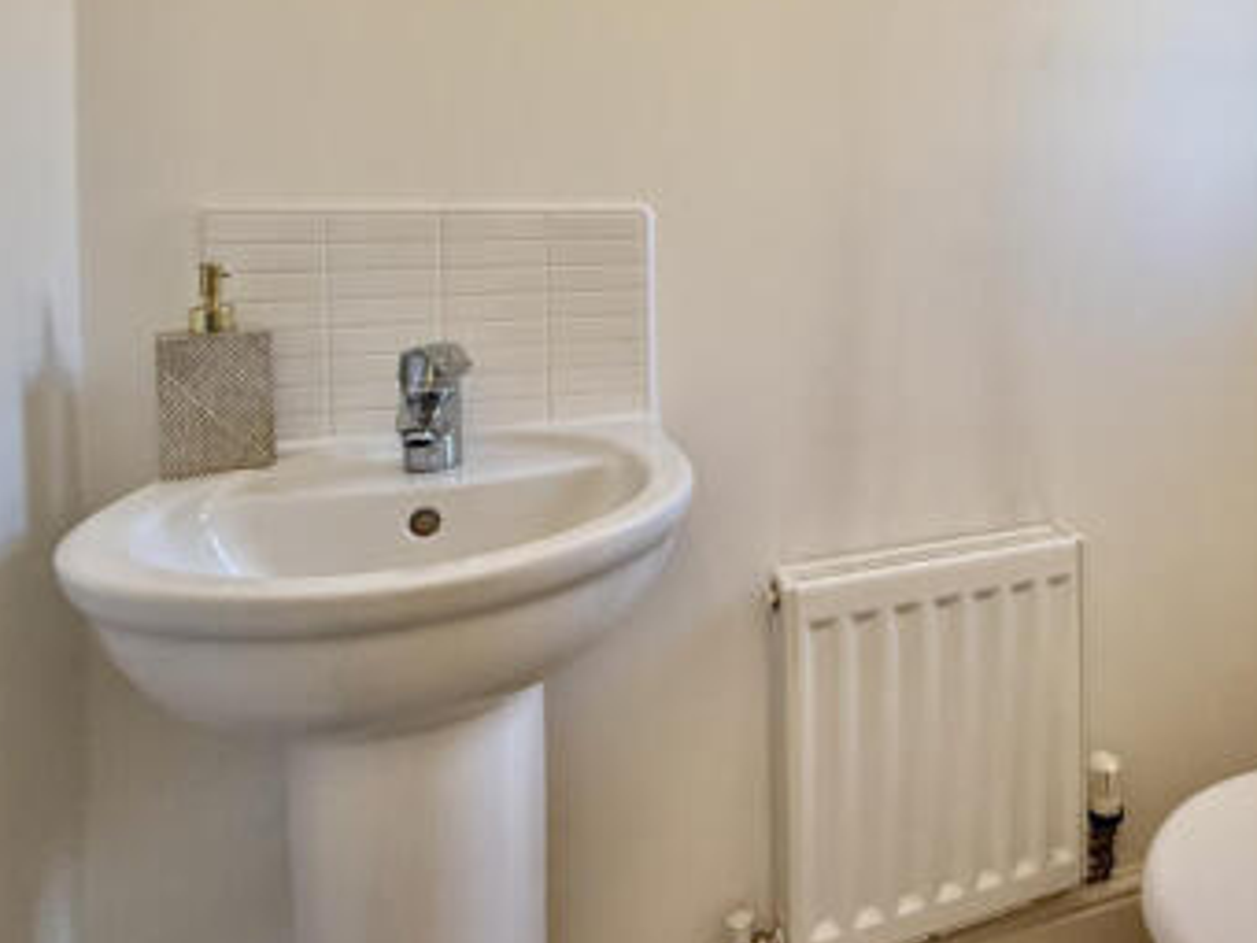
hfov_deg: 68.6
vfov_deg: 54.0
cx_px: 882
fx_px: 872
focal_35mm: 24
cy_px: 227
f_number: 2.2
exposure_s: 1/99
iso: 200
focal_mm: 2.22
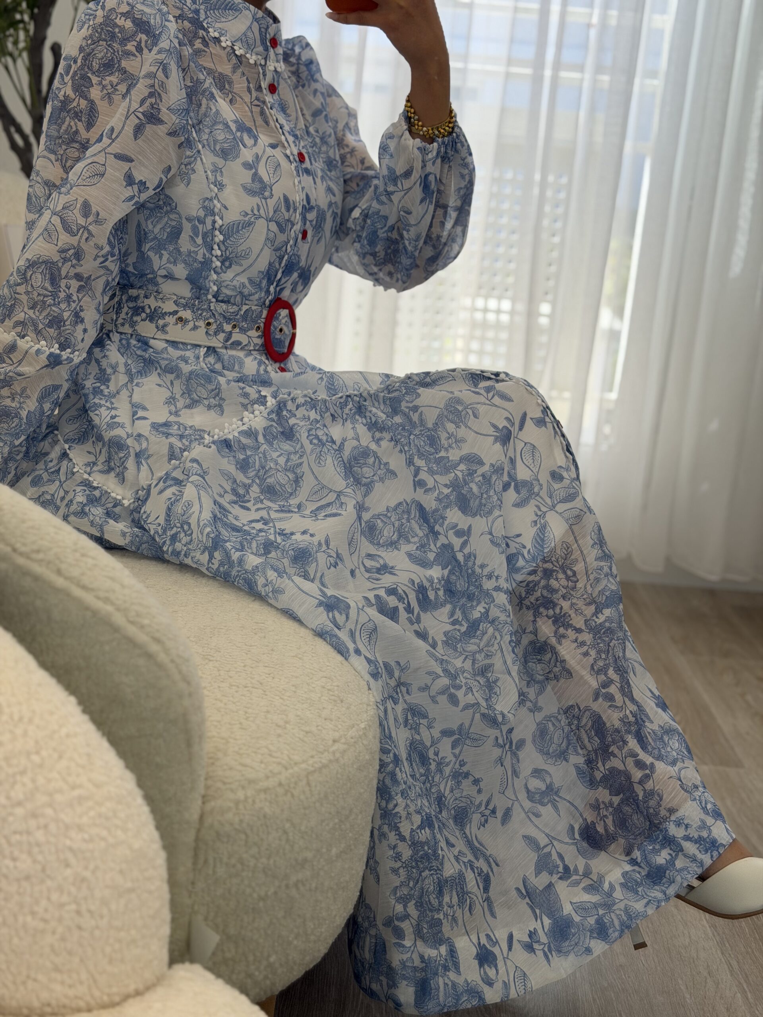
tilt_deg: -30.6
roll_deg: -6.3
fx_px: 1411
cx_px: 382
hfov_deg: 30.3
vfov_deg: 39.7
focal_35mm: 48
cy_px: 508
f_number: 1.78
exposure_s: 1/375
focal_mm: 6.76
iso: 64
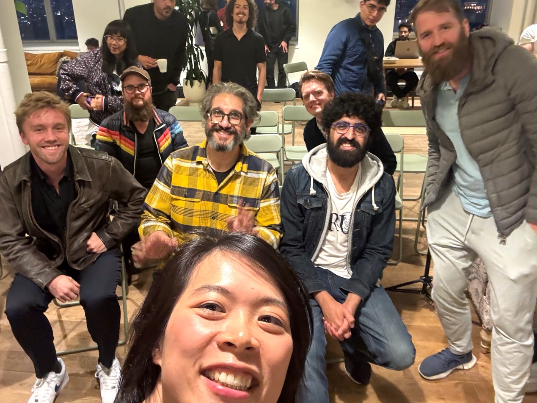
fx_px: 450
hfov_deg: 61.5
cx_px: 243
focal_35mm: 29
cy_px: 179
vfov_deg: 48.1
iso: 320
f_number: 1.9
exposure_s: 1/40
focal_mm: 2.69
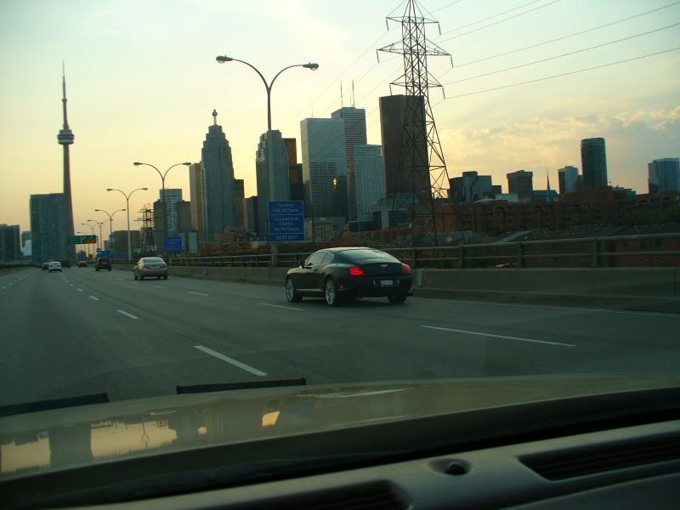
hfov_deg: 50.1
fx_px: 727
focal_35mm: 37
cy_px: 255
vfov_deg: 38.7
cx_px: 340
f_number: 2.8
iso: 64
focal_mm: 6.1
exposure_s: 1/400
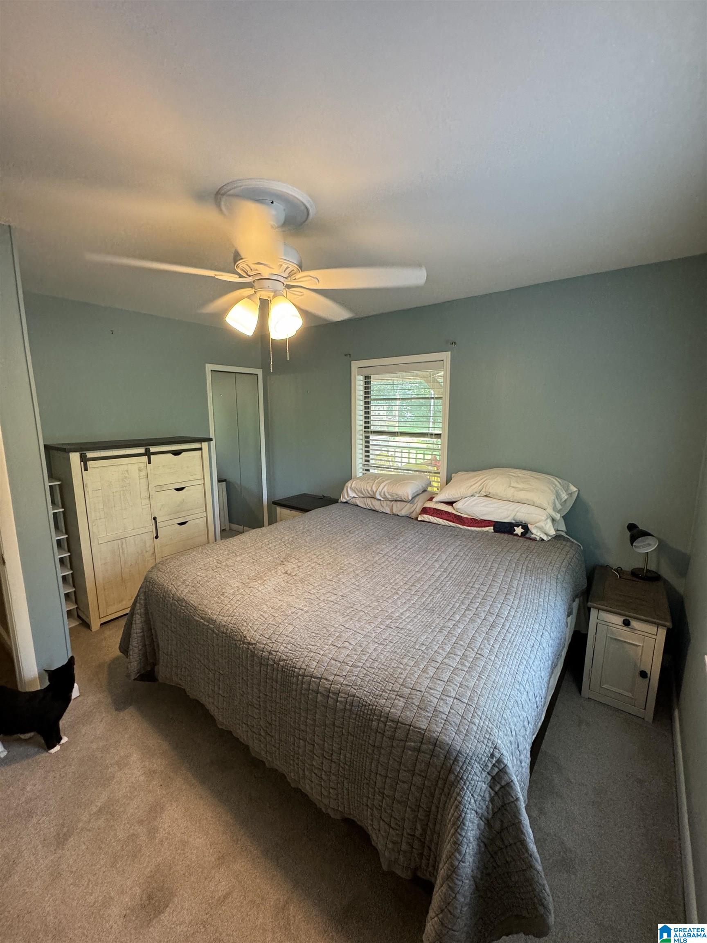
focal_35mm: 14
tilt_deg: -9.7
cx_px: 354
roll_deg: +1.1
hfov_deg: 85.7
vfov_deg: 102.1
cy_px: 472
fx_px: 381
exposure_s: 1/120
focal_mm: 2.22
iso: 250
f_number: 2.2
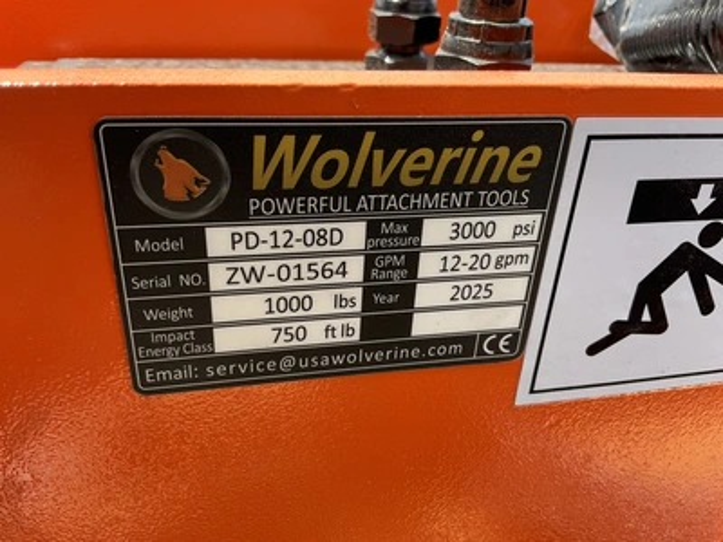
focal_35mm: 29
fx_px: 606
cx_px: 362
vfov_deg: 48.2
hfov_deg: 61.7
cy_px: 271
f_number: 1.8
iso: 25
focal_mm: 3
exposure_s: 1/333
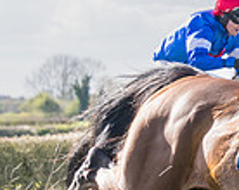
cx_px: 538
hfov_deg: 5.1
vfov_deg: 4.1
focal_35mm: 374
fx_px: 2642
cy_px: 117
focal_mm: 70
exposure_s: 1/2000
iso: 400
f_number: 4
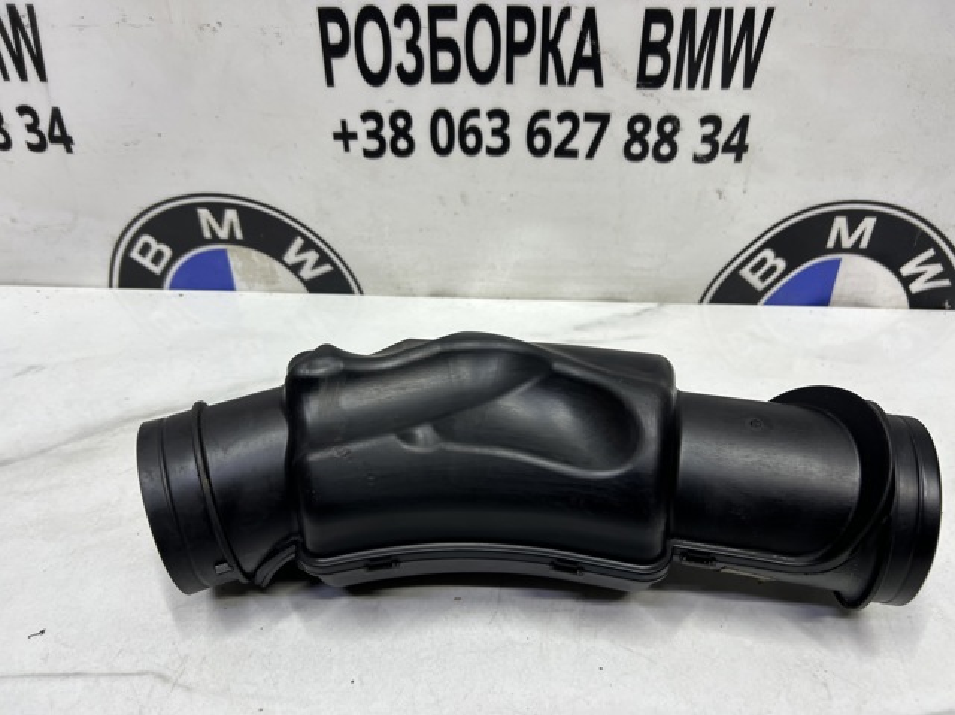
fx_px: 717
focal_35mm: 26
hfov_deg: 67.3
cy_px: 358
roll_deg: +0.8
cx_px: 478
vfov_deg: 53.0
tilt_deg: -35.9
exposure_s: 1/121
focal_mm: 5.7
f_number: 1.5
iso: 80
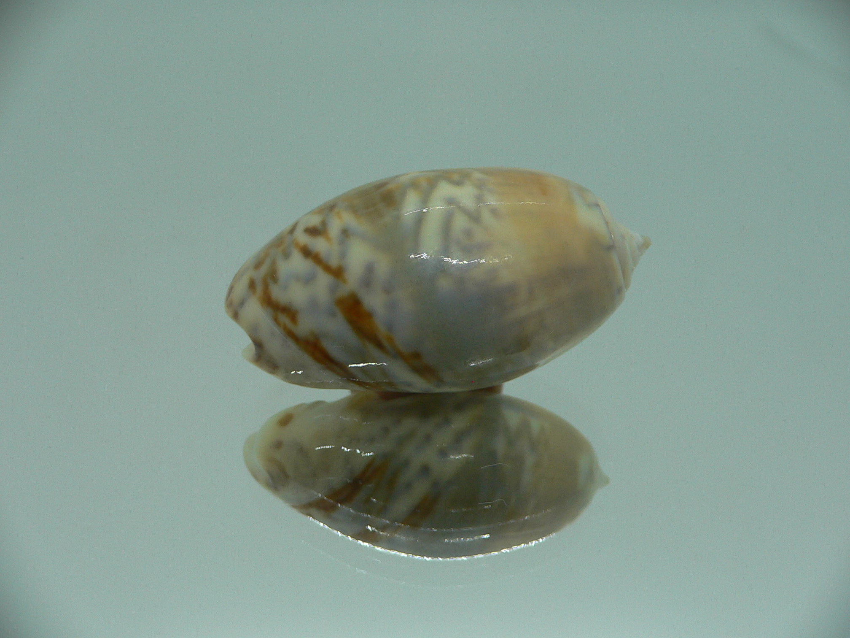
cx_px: 425
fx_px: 859
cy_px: 319
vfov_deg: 40.7
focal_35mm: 35
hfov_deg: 52.6
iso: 80
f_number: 2.8
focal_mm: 4.6
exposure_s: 1/60
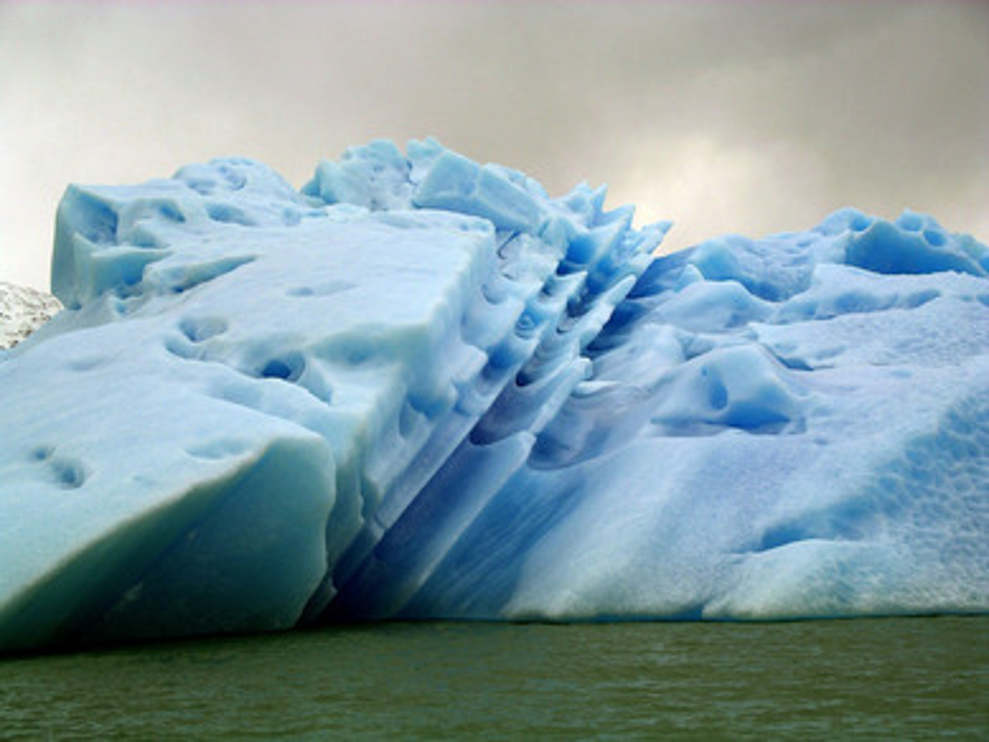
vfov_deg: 17.6
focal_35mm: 84
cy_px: 371
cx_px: 494
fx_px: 2401
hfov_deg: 23.3
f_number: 6.5
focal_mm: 17.4
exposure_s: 1/589
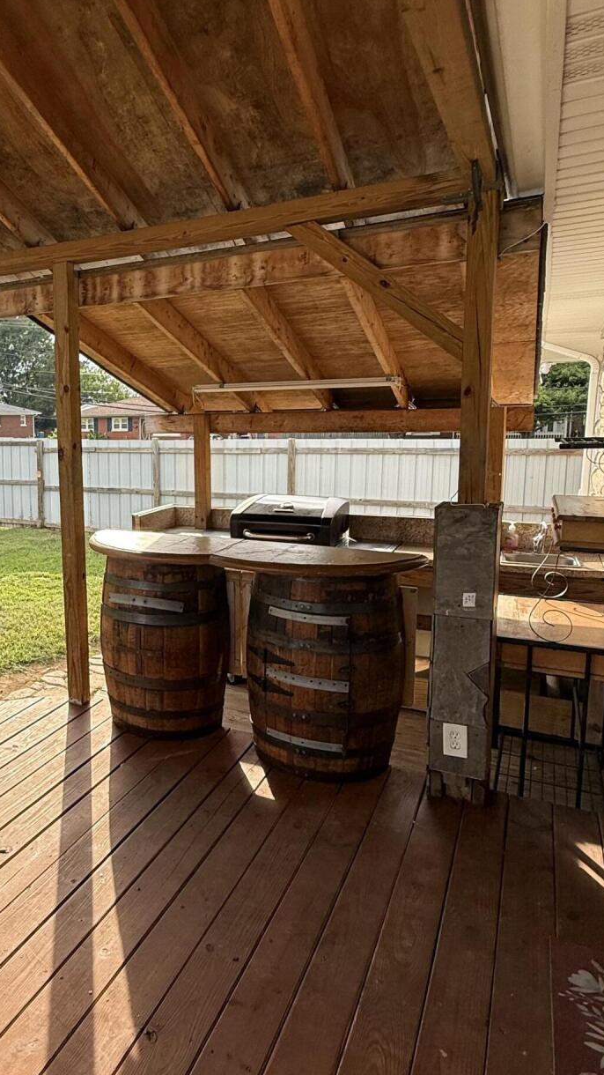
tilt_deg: -6.8
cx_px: 107
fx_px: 712
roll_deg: +0.7
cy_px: 518
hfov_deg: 43.5
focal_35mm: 25
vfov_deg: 74.0
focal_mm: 2.22
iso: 50
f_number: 2.2
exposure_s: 1/390
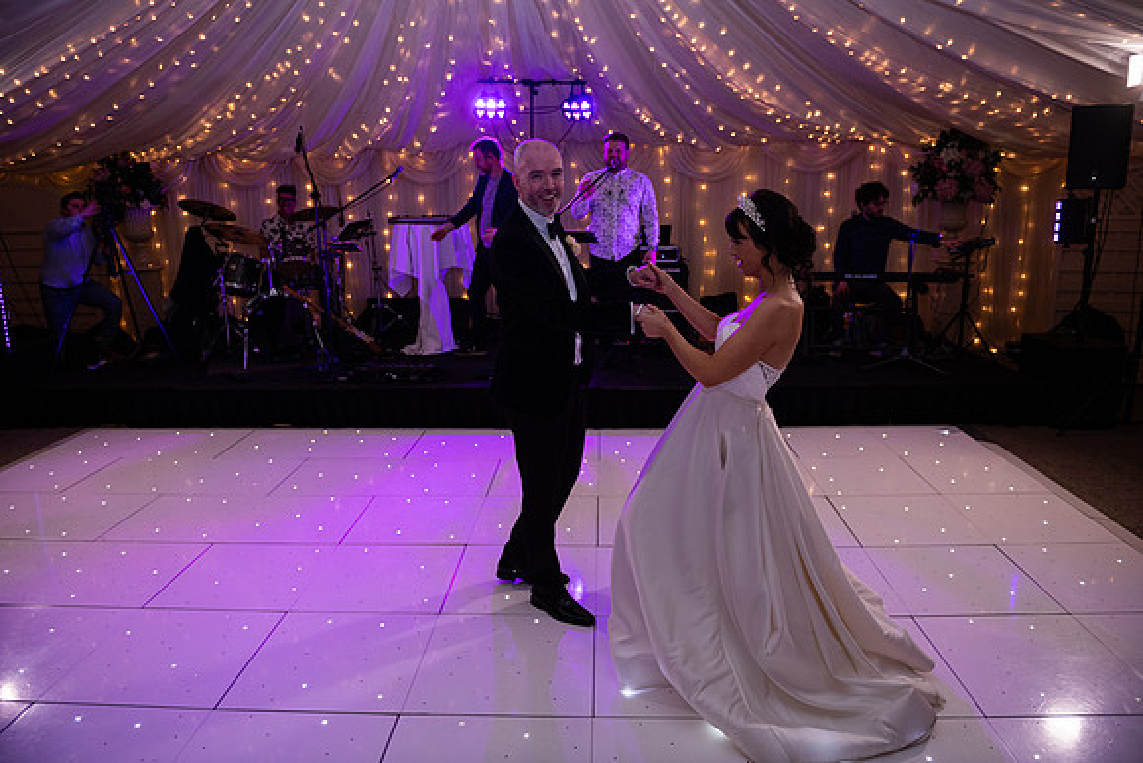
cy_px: 382
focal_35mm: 24
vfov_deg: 53.2
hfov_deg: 73.7
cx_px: 572
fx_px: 762
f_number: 3.5
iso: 800
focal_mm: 24
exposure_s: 1/160
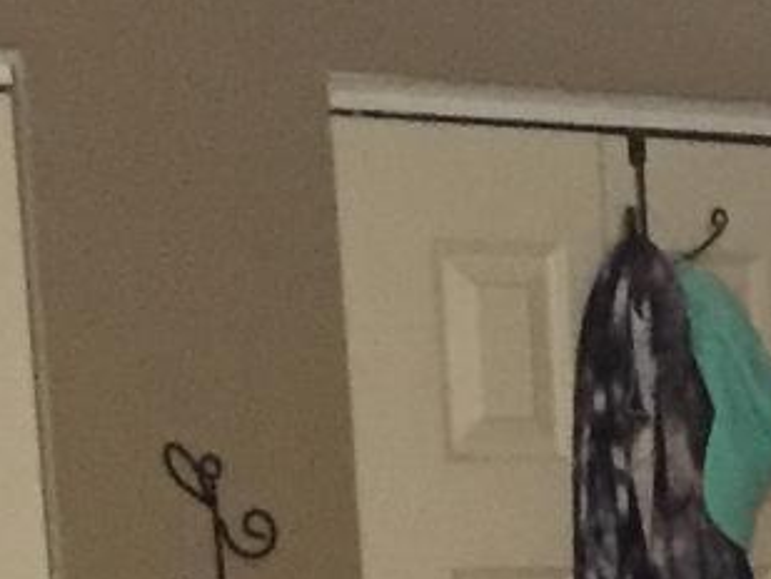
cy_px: 1388
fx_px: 4278
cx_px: 1392
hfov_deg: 9.8
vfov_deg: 7.3
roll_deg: +0.0
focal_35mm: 192
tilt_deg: -8.5
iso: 250
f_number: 2.2
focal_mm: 4.15
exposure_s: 1/15
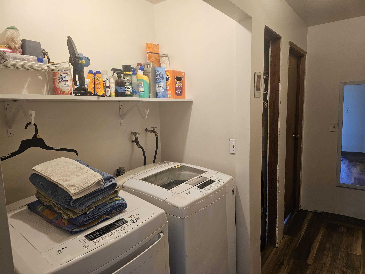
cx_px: 182
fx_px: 243
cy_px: 137
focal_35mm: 23
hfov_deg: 73.9
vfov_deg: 58.9
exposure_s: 1/120
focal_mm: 6.3
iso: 320
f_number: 1.7
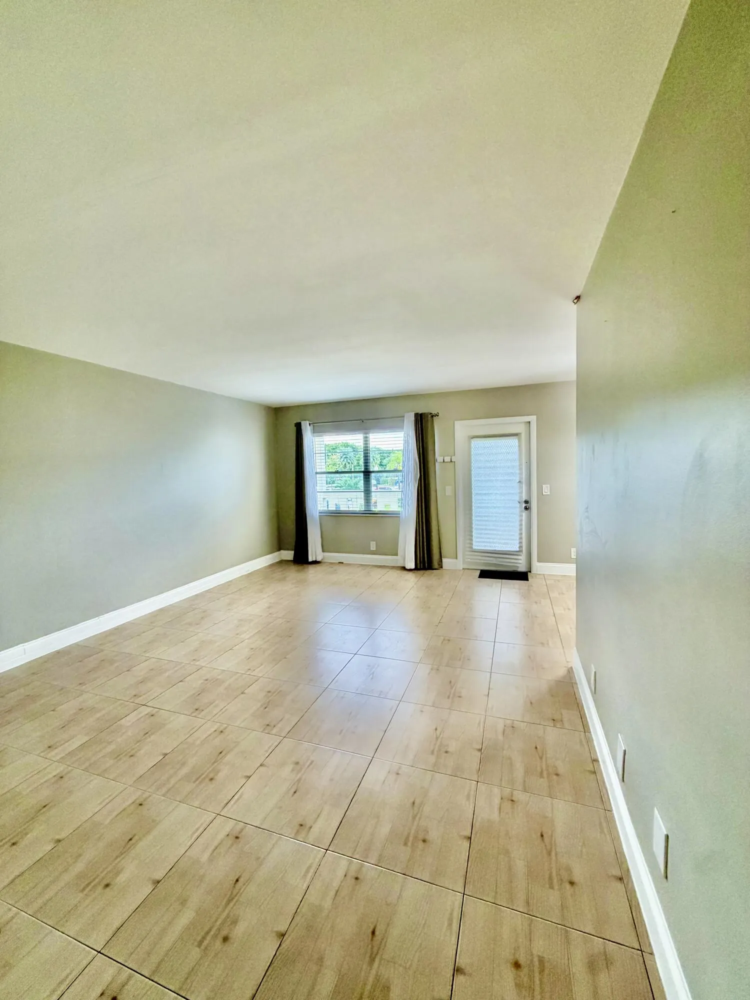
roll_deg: +1.5
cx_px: 375
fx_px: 404
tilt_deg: -4.4
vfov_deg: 102.1
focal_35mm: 14
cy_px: 500
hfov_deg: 85.7
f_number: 2.2
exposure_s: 1/60
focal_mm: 2.22
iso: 160
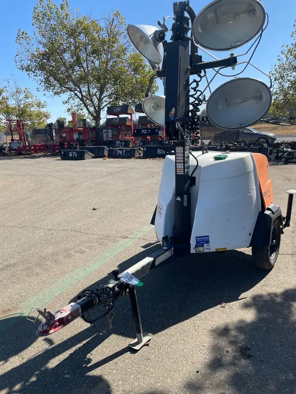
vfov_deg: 67.3
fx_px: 296
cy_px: 197
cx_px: 148
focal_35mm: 26
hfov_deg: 53.1
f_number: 1.6
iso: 32
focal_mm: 4.2
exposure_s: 1/2304
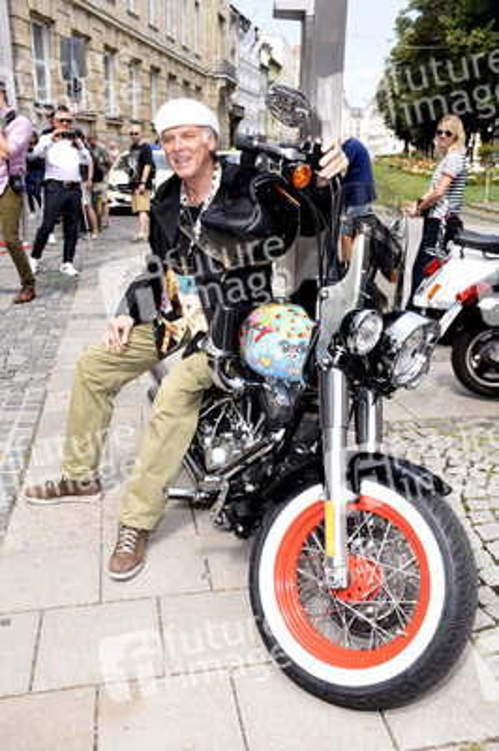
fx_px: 719
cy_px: 376
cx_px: 250
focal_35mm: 34
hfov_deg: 38.3
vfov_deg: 55.1
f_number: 6.3
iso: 160
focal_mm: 23
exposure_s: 1/160
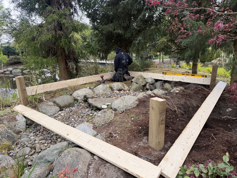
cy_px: 89
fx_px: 164
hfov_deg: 71.6
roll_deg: +0.6
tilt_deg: -14.0
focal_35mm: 24
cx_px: 118
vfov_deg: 56.8
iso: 80
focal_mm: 6.76
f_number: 1.78
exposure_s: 1/589
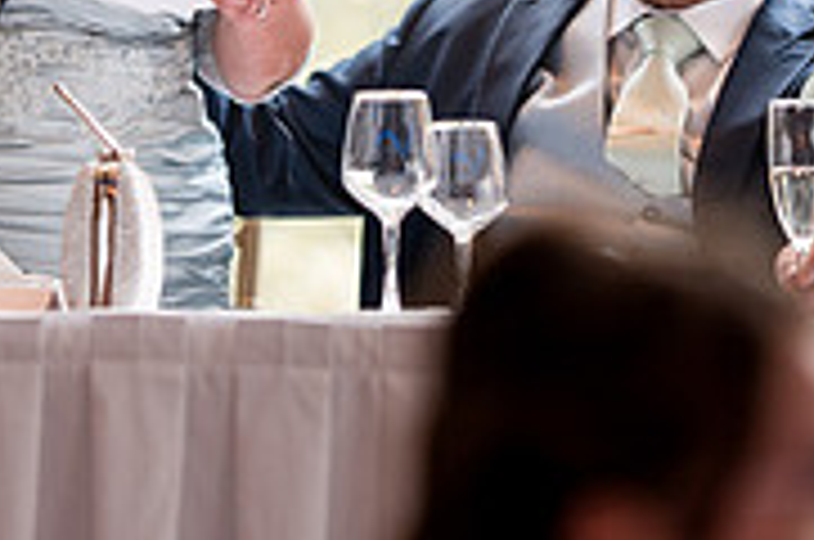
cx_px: 189
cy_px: -205
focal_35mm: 273
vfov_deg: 5.0
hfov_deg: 7.5
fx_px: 6162
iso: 400
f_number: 1.4
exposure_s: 1/500
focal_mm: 85
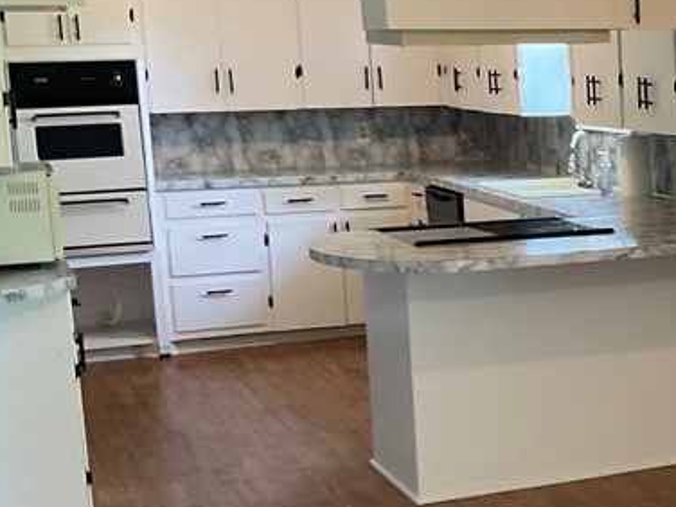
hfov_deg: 22.7
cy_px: 333
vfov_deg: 18.6
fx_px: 1543
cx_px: 814
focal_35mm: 79
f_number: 1.8
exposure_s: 1/60
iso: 250
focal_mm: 3
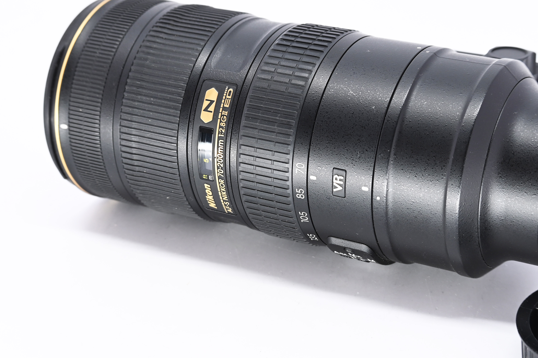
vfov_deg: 16.9
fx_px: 1210
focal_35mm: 81
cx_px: 269
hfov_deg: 25.1
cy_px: 179
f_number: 9
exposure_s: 1/100
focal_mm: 54
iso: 500
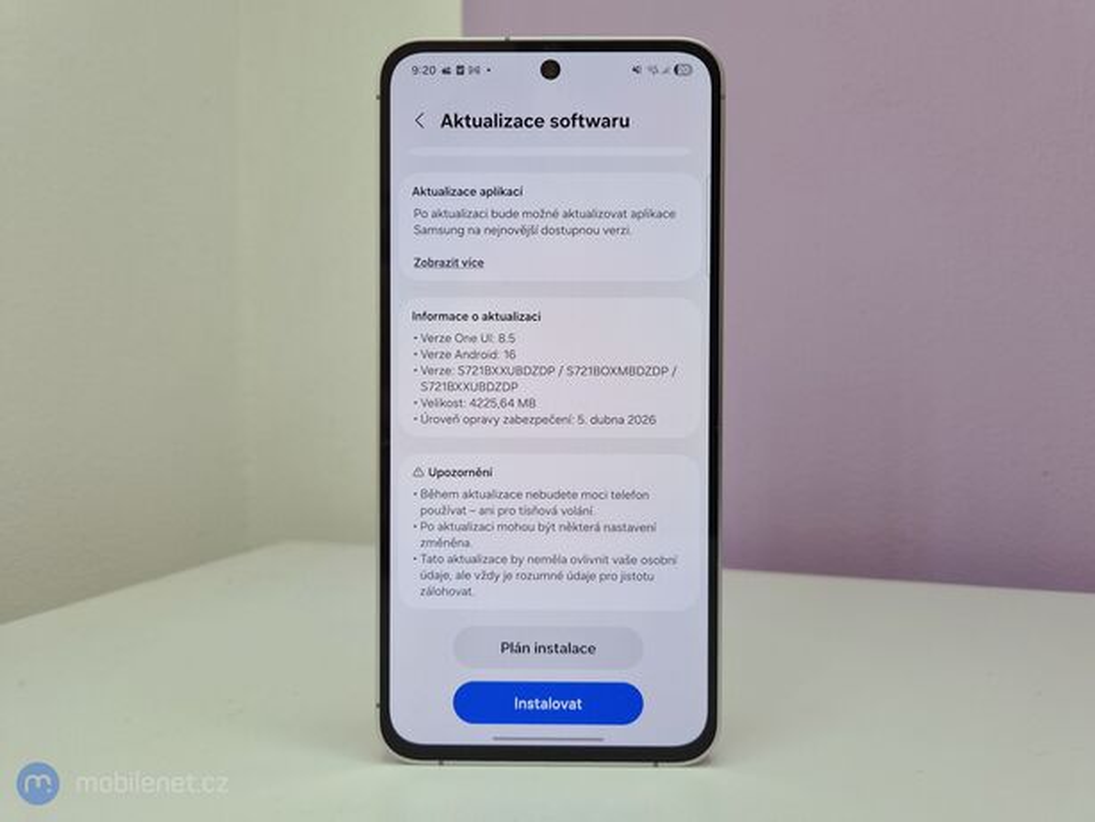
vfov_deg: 58.9
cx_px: 548
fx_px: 728
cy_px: 411
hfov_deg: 73.9
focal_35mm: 23
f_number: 1.8
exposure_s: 1/120
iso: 100
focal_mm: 5.4
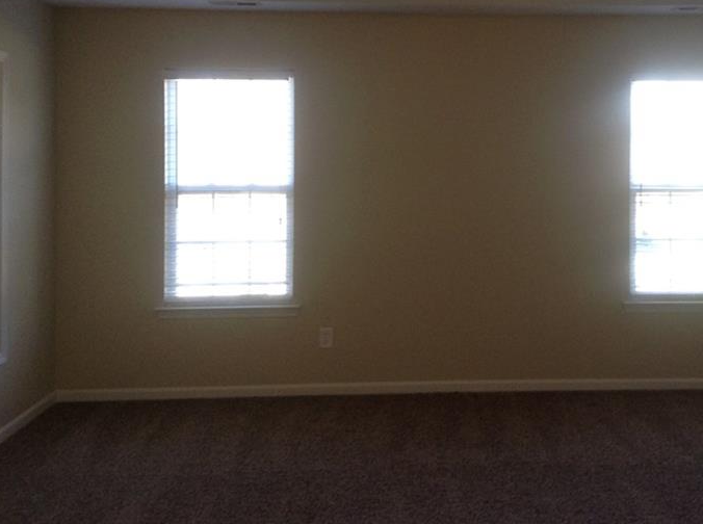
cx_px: 462
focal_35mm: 50
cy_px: 156
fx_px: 1013
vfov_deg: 28.7
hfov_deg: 37.9
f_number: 2.4
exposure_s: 1/25
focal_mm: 3.3
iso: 50
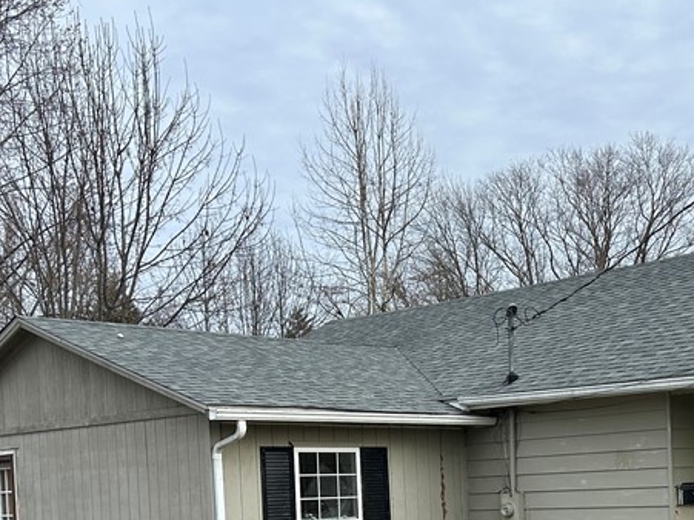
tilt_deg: -3.5
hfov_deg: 32.0
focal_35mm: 59
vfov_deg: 23.7
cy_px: 522
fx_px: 1183
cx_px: 539
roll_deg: +0.5
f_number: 1.5
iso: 50
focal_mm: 5.7
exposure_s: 1/1669
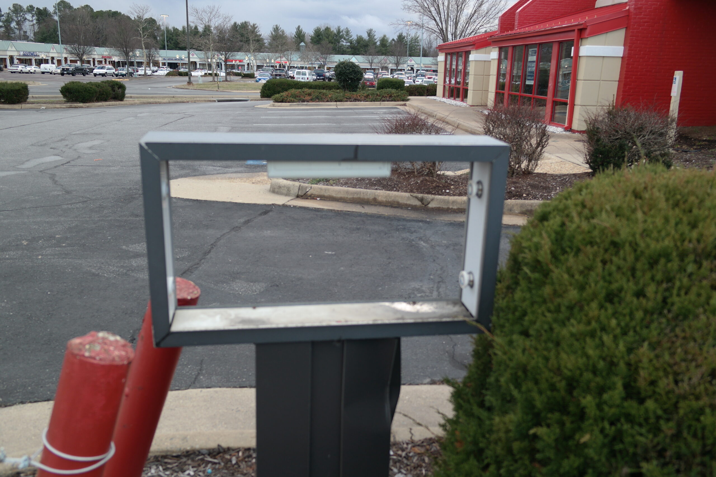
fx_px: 597
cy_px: 238
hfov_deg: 61.9
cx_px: 358
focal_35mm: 30
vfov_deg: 43.6
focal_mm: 20
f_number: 3.5
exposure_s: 1/80
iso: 100
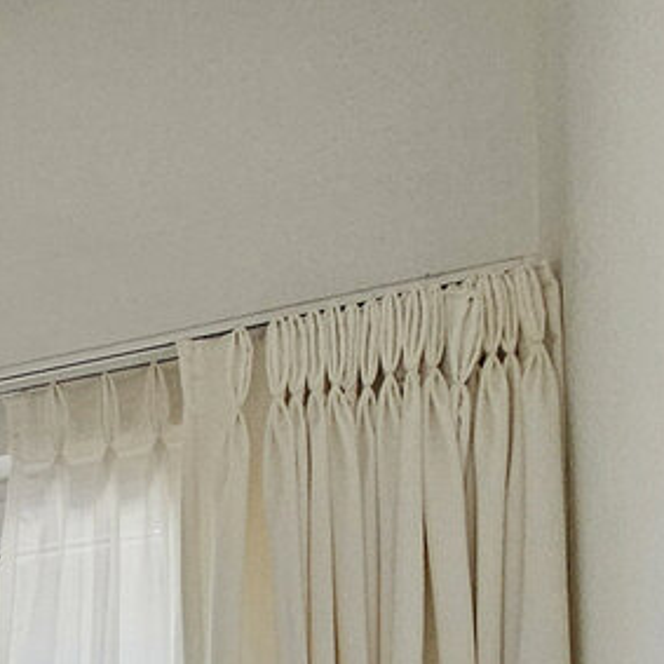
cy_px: 1382
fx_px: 1411
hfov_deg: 16.0
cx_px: -847
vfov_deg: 17.4
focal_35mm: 65
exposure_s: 1/100
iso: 64
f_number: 2.2
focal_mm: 2.2
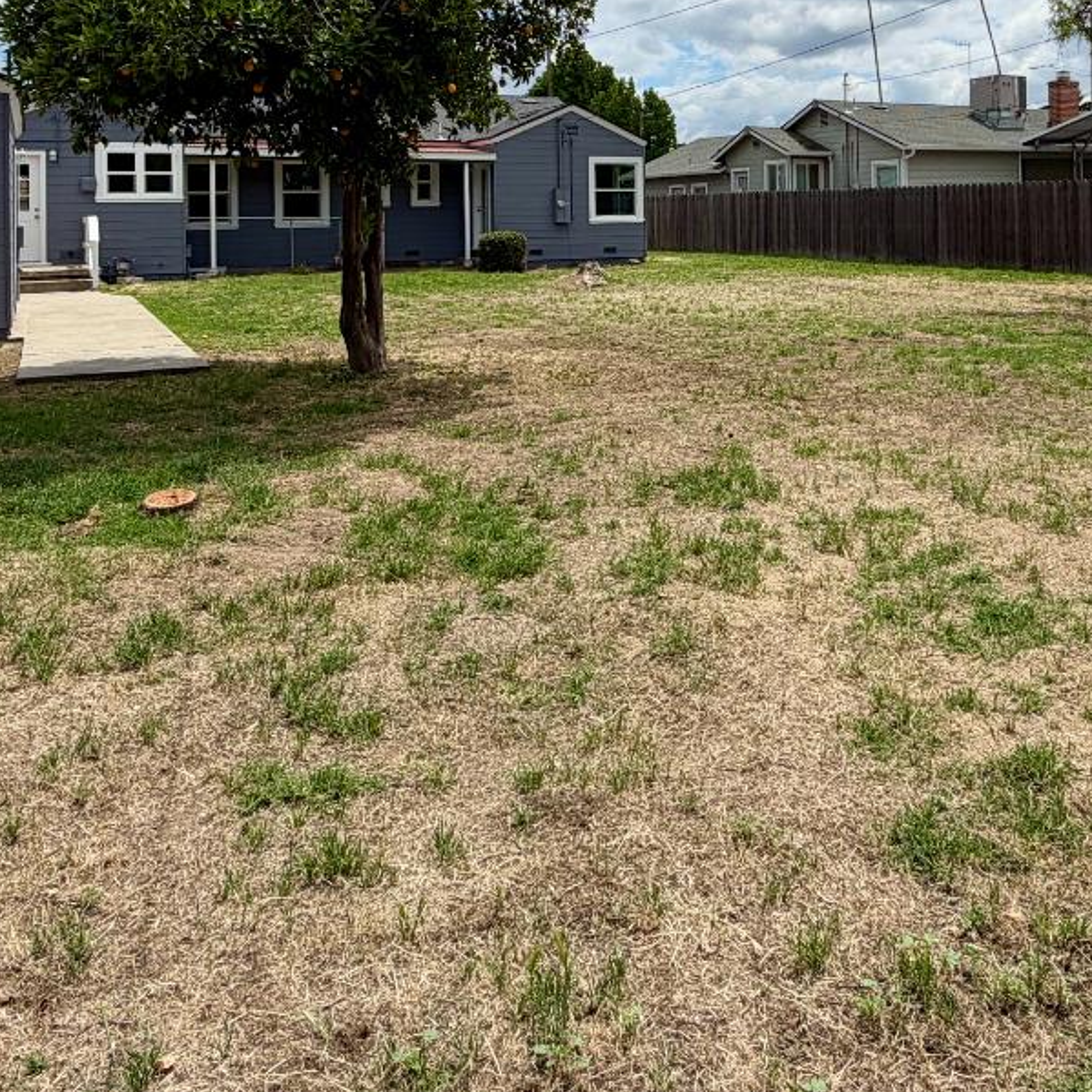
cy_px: 191
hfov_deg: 52.2
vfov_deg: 48.9
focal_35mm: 31
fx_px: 1106
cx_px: 658
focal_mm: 2.22
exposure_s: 1/1795
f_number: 2.2
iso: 20
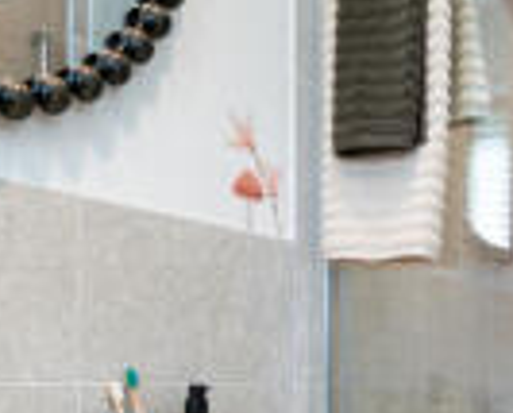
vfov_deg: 25.7
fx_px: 867
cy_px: 388
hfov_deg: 31.5
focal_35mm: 57
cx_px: 455
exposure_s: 1/13
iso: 200
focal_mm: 17
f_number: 7.1
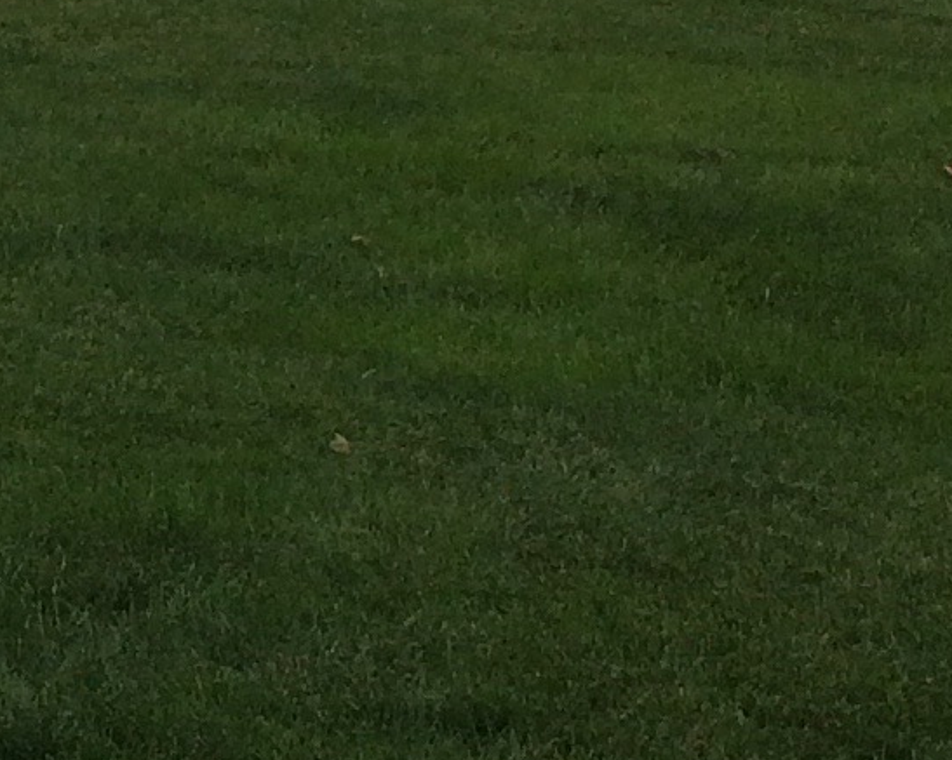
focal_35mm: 169
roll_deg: -0.1
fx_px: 4759
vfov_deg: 9.1
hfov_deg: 10.7
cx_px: -748
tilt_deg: -13.4
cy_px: 87
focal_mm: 4.15
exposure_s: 1/1026
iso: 32
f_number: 2.2
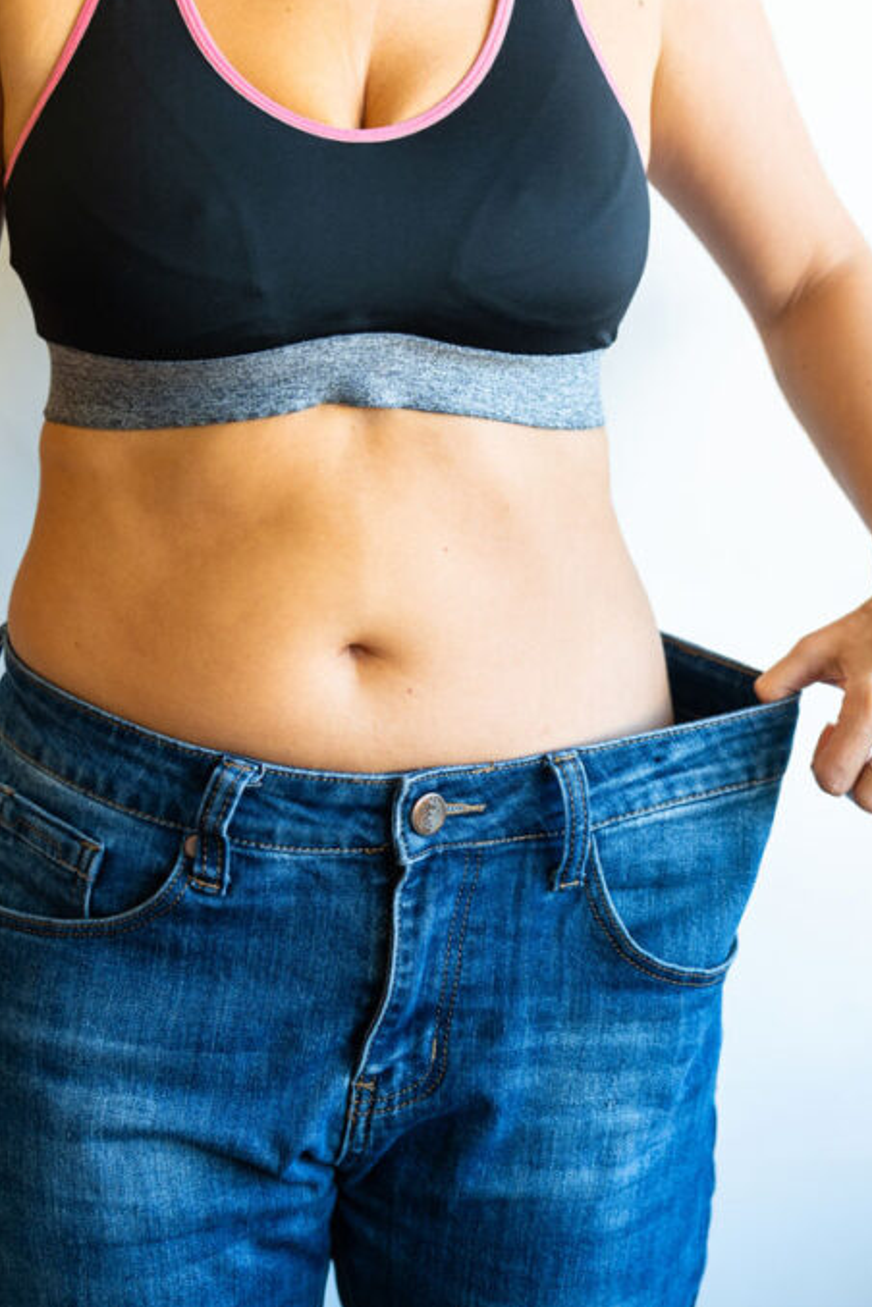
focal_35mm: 71
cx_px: 617
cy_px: 653
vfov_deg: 28.5
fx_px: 2579
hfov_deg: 19.1
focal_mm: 47
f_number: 2.8
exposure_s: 1/160
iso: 500
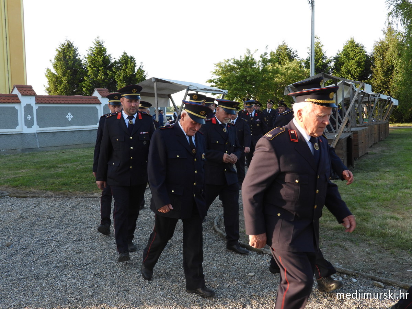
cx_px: 206
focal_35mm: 38
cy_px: 154
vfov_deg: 37.7
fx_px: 452
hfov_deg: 49.0
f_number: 3.2
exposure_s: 1/200
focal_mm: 6.8
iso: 100
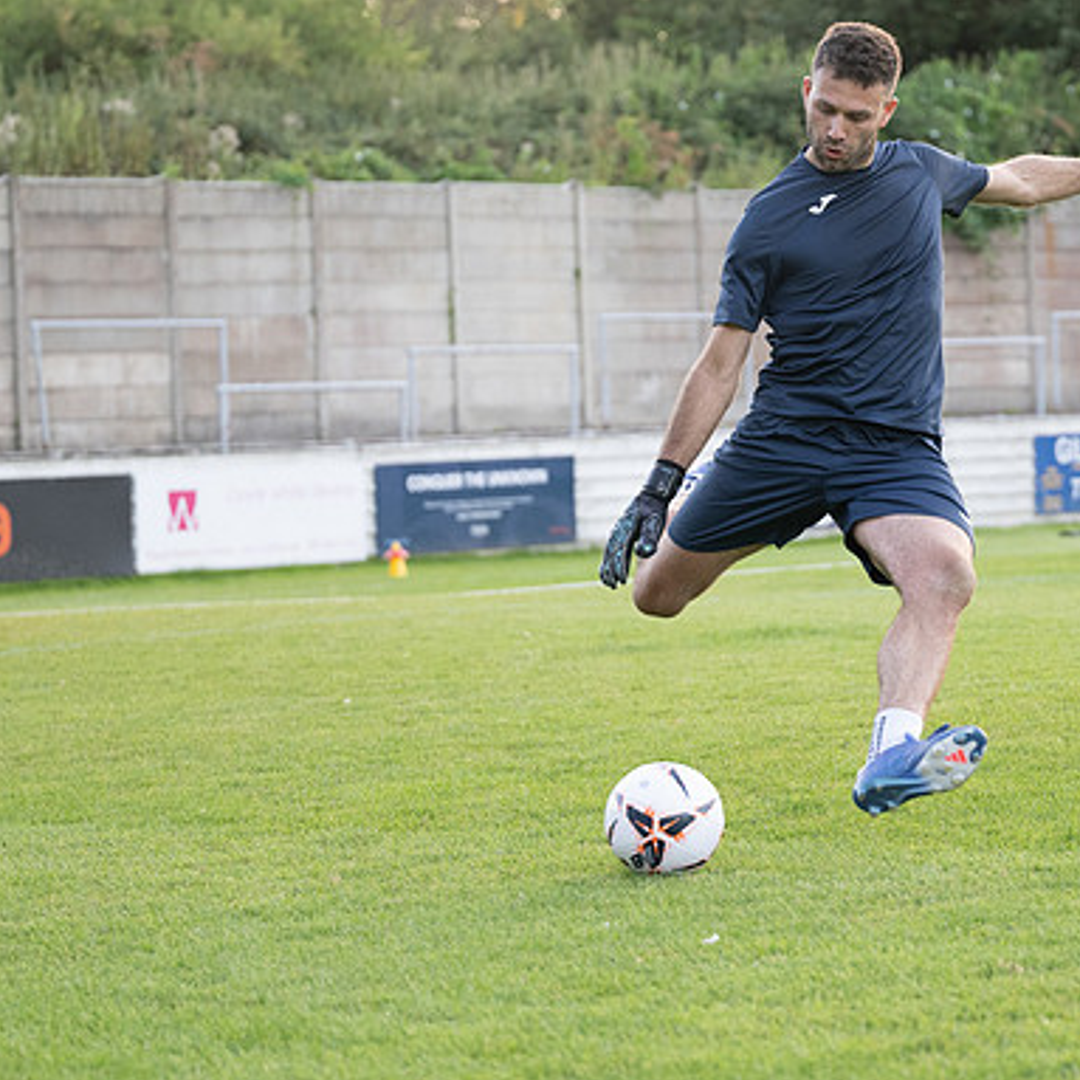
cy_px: 541
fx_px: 4765
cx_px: 725
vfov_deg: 12.9
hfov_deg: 12.9
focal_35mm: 135
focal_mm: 70
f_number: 2.8
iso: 1000
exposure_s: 1/500
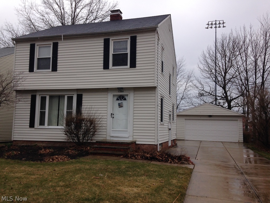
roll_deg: -0.4
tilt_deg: +5.0
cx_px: 135
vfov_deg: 42.9
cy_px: 102
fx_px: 257
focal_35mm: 33
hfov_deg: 55.4
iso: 50
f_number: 2.4
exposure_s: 1/1427
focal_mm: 4.12
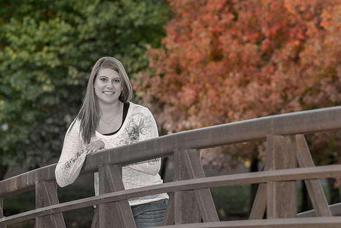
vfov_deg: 6.9
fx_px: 1895
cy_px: 114
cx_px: 170
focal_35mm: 200
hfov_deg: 10.3
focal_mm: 200
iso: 320
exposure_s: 1/60
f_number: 6.3
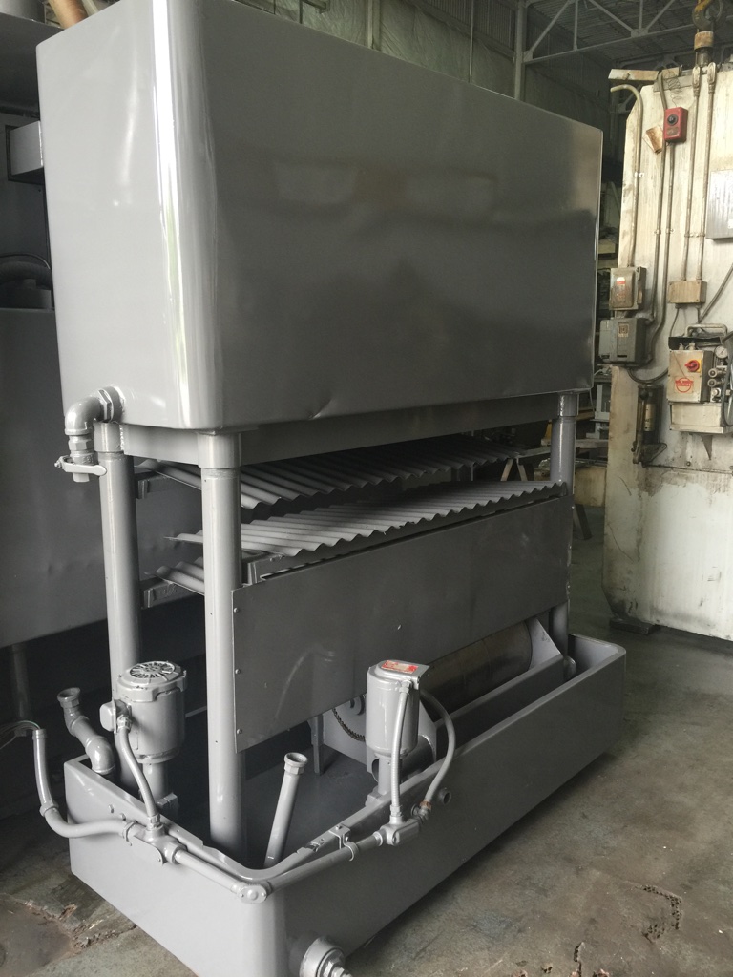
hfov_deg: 48.2
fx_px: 819
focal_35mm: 29
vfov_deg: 61.7
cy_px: 488
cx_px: 366
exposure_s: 1/30
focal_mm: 4.15
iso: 40
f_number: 2.2
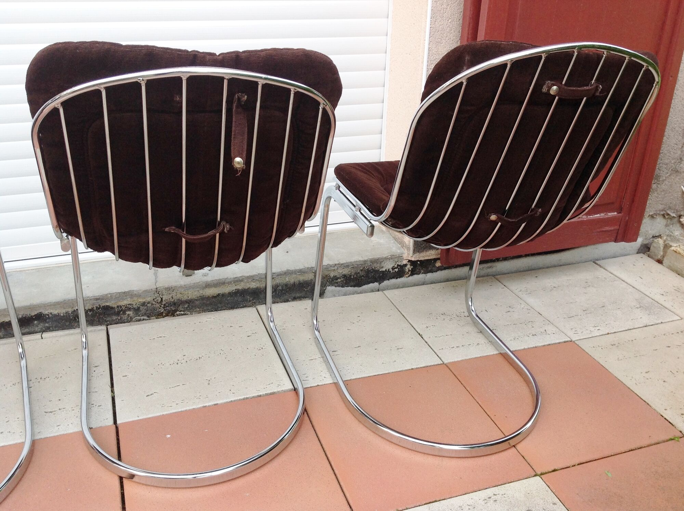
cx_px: 342
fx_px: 691
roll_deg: -1.0
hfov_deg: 52.7
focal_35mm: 35
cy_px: 256
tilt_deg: -27.0
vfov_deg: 40.6
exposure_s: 1/120
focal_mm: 4.28
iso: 80
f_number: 2.4
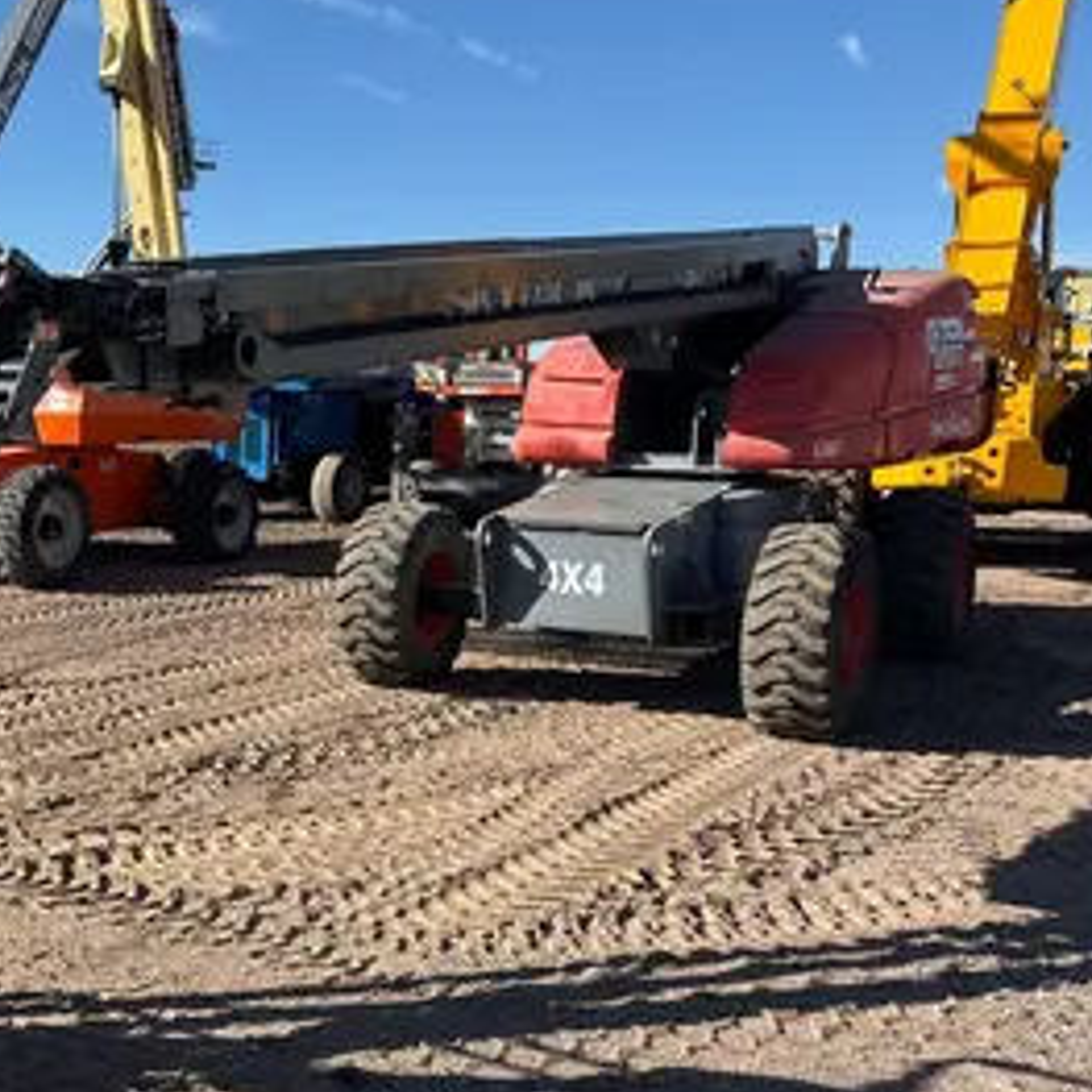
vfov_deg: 35.3
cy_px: 629
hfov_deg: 32.6
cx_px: 12
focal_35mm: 48
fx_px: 1713
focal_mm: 5.96
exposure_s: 1/2571
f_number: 1.6
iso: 50
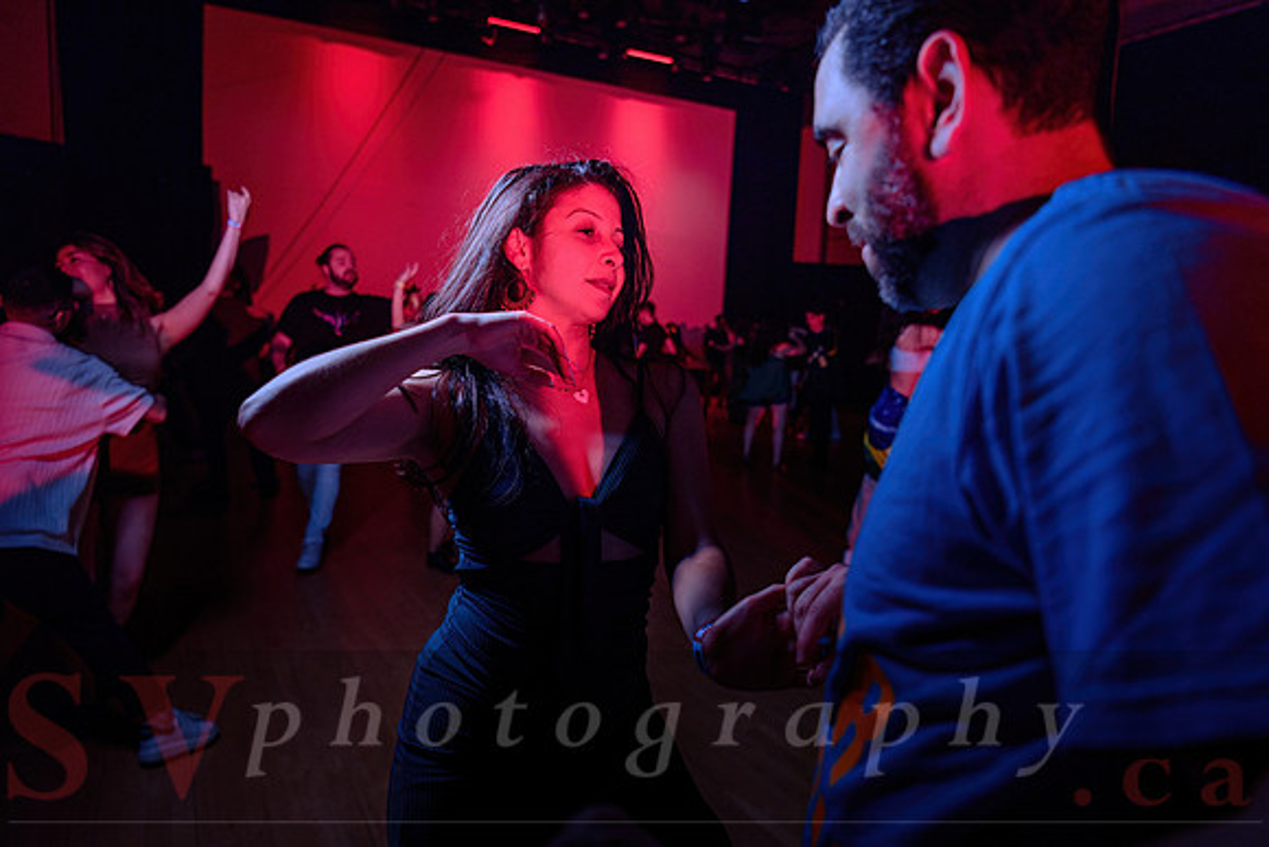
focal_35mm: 24
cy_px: 424
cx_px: 634
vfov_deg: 53.2
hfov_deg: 73.7
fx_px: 846
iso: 800
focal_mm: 24
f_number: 2.8
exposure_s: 1/160
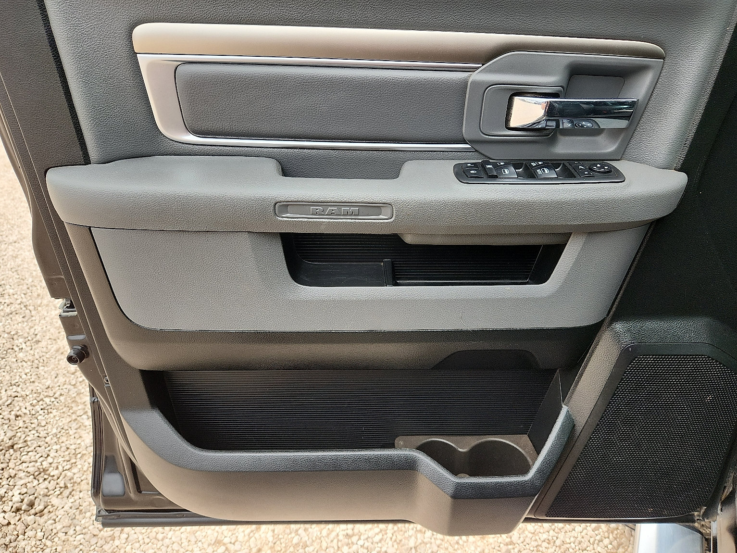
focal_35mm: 24
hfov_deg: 71.6
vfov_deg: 56.8
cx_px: 373
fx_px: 511
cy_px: 265
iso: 50
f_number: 1.8
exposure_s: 1/244
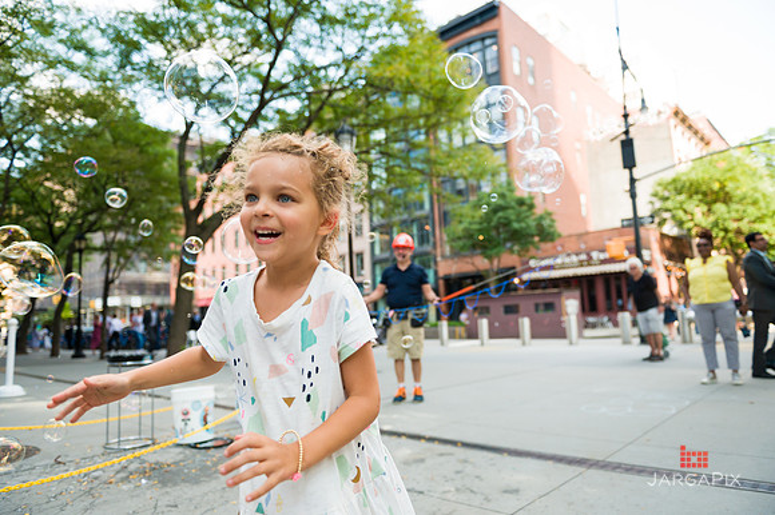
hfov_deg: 73.8
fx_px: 516
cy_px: 258
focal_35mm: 24
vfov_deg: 53.1
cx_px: 388
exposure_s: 1/1250
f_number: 3.2
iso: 800
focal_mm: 24
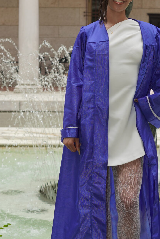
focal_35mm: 102
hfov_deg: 13.4
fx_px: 680
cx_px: 106
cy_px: 95
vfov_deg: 20.0
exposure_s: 1/160
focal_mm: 50
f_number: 4.5
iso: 100
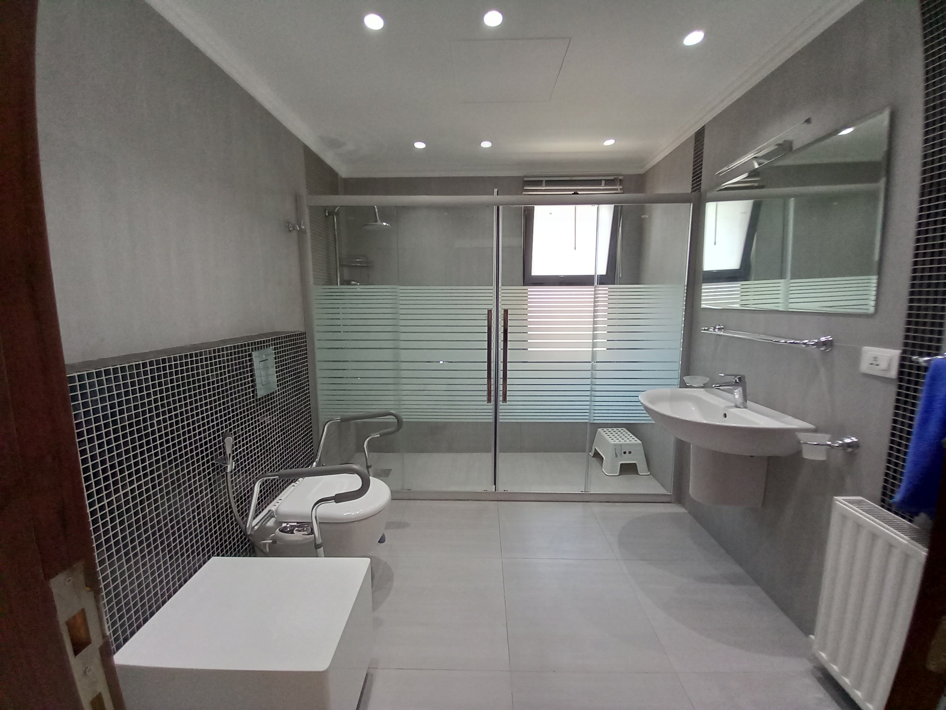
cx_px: 473
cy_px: 355
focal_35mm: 13
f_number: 2.2
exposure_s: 1/50
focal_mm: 1.13
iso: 125
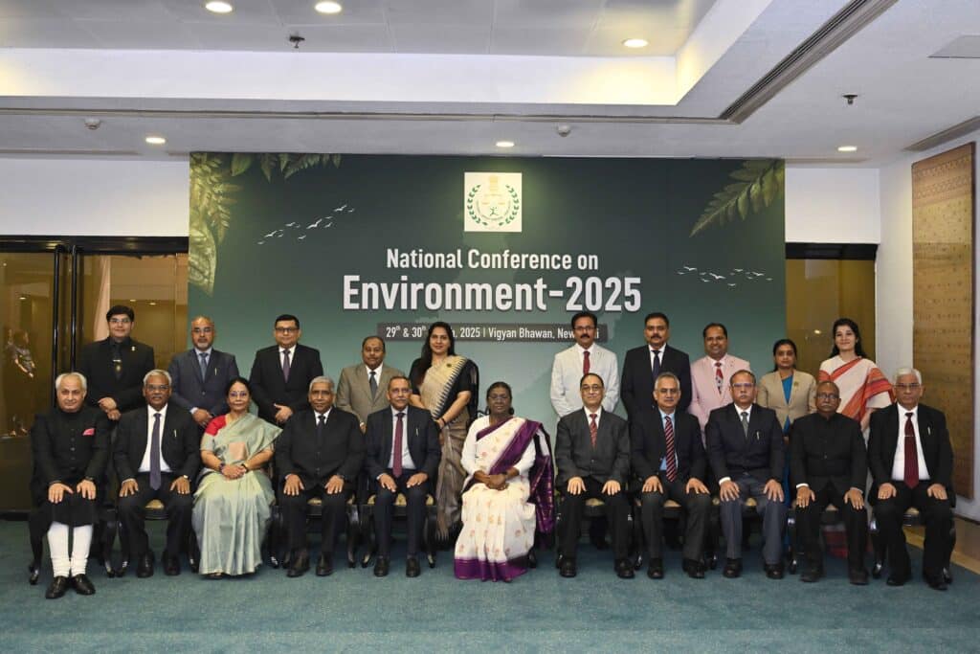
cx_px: 490
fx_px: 871
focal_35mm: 32
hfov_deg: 58.7
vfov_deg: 41.1
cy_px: 327
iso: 1600
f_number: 4
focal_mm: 32
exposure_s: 1/160
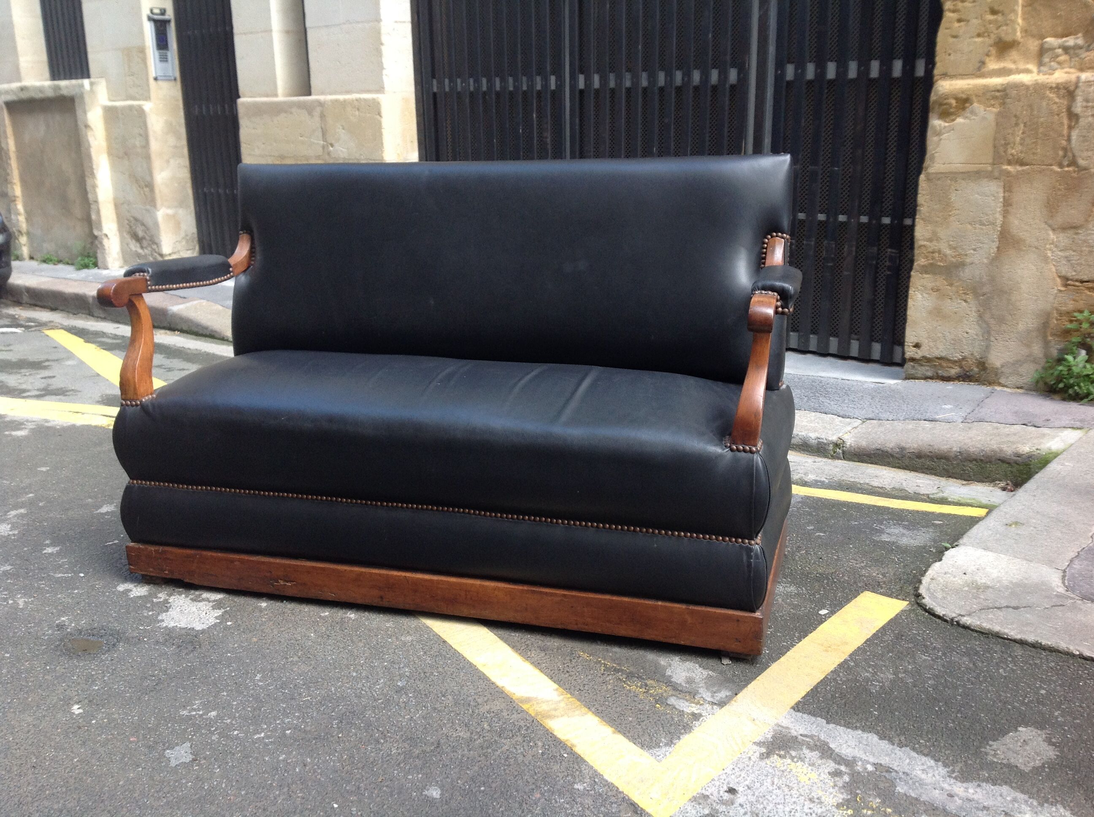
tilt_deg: -15.1
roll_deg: +0.6
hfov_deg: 52.7
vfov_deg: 40.6
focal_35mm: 35
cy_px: 408
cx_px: 547
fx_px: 1104
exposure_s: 1/120
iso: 80
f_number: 2.4
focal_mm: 4.28
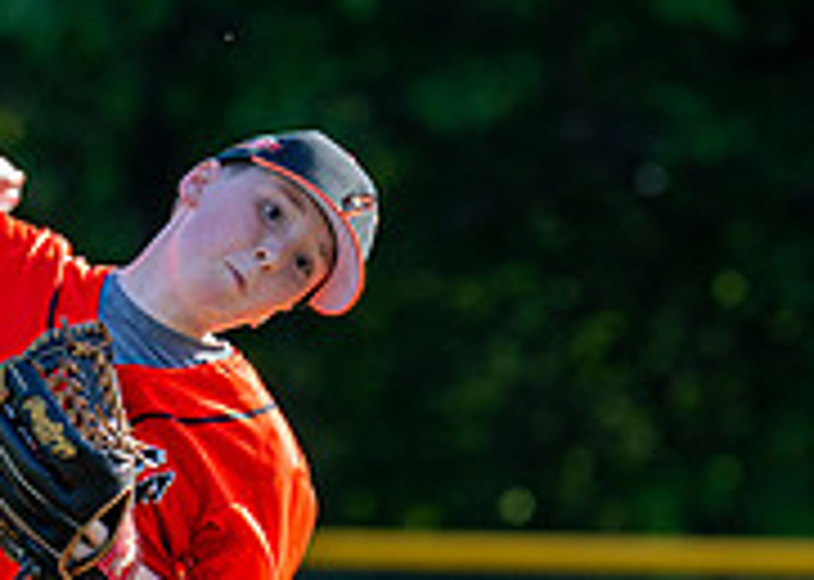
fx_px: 13214
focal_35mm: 572
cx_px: 39
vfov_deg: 2.5
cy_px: 478
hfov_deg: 3.5
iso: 100
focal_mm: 123
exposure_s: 1/800
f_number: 2.8
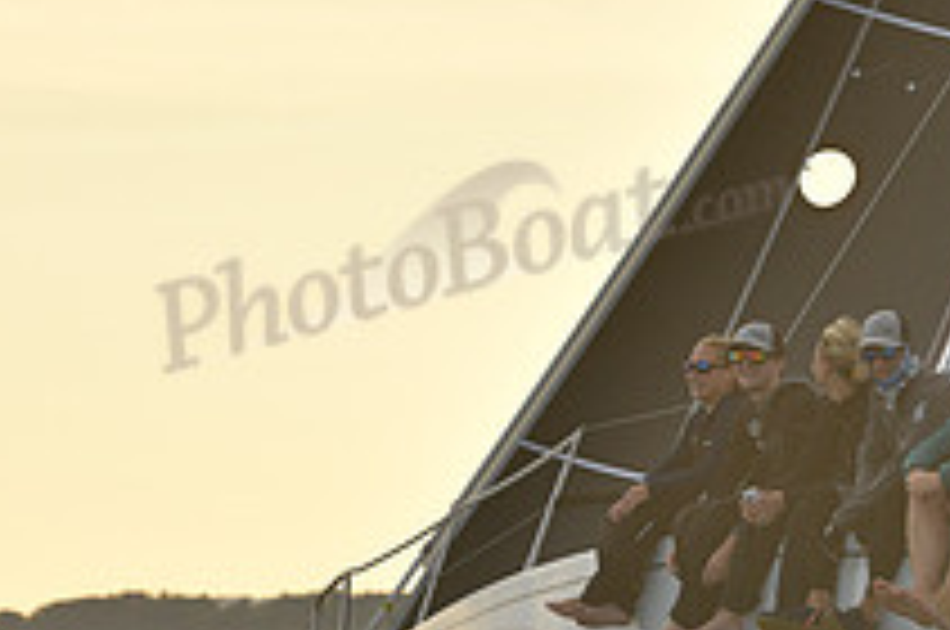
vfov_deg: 3.2
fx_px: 11251
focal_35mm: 427
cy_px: 425
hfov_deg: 4.8
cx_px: 1027
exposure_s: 1/640
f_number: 6.3
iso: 250
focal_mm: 155
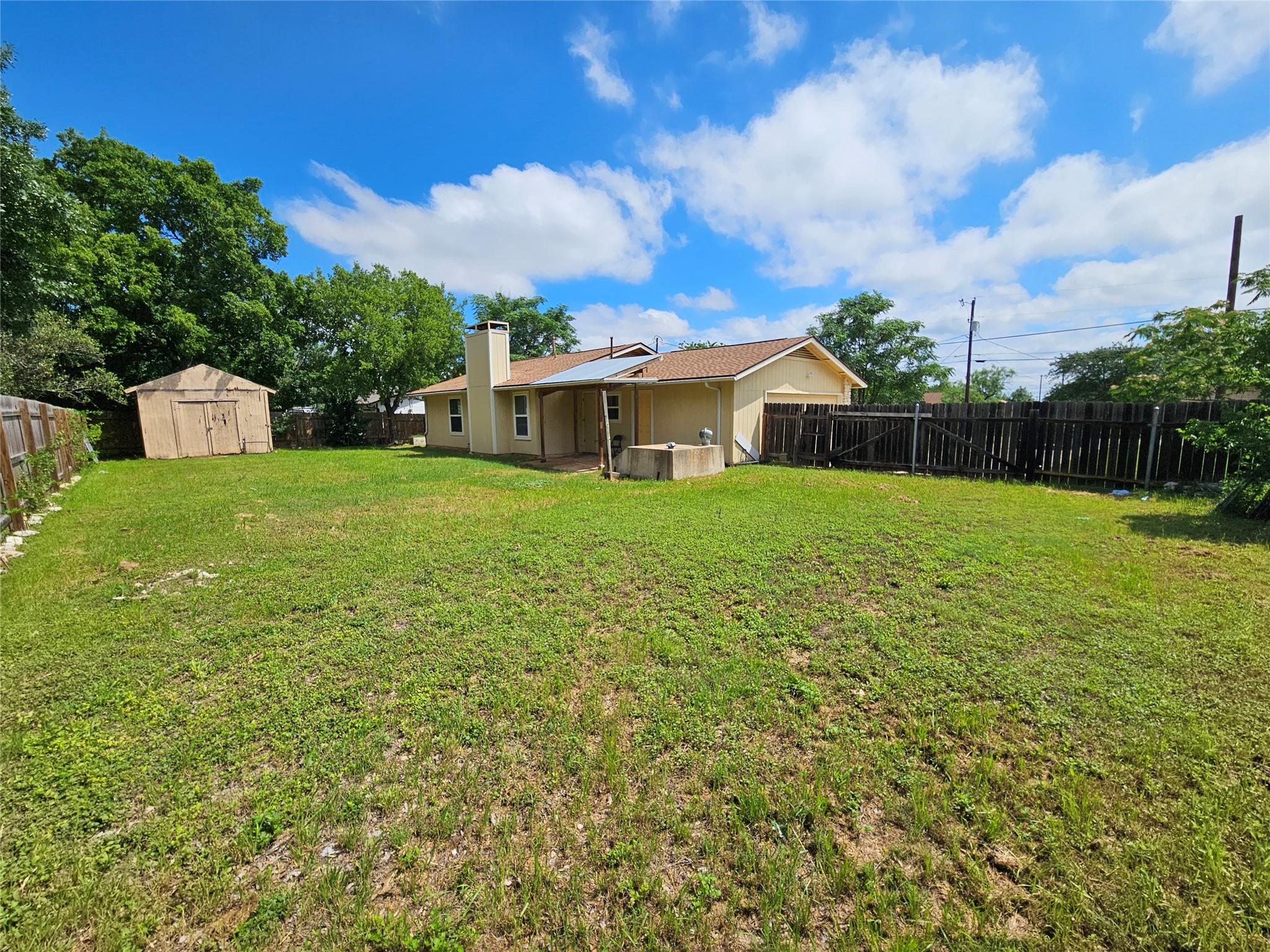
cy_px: 476
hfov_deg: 106.2
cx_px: 635
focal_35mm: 13
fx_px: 477
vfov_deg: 89.9
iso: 50
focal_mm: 2.2
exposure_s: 1/4153
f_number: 2.2
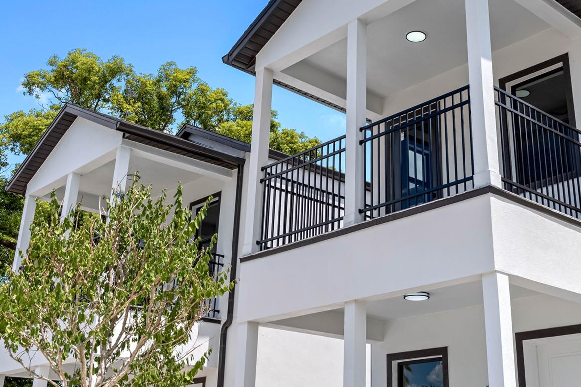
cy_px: 128
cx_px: 366
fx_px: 774
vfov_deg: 27.9
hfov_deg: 40.8
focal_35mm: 48
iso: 125
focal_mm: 35
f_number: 11
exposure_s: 1/250
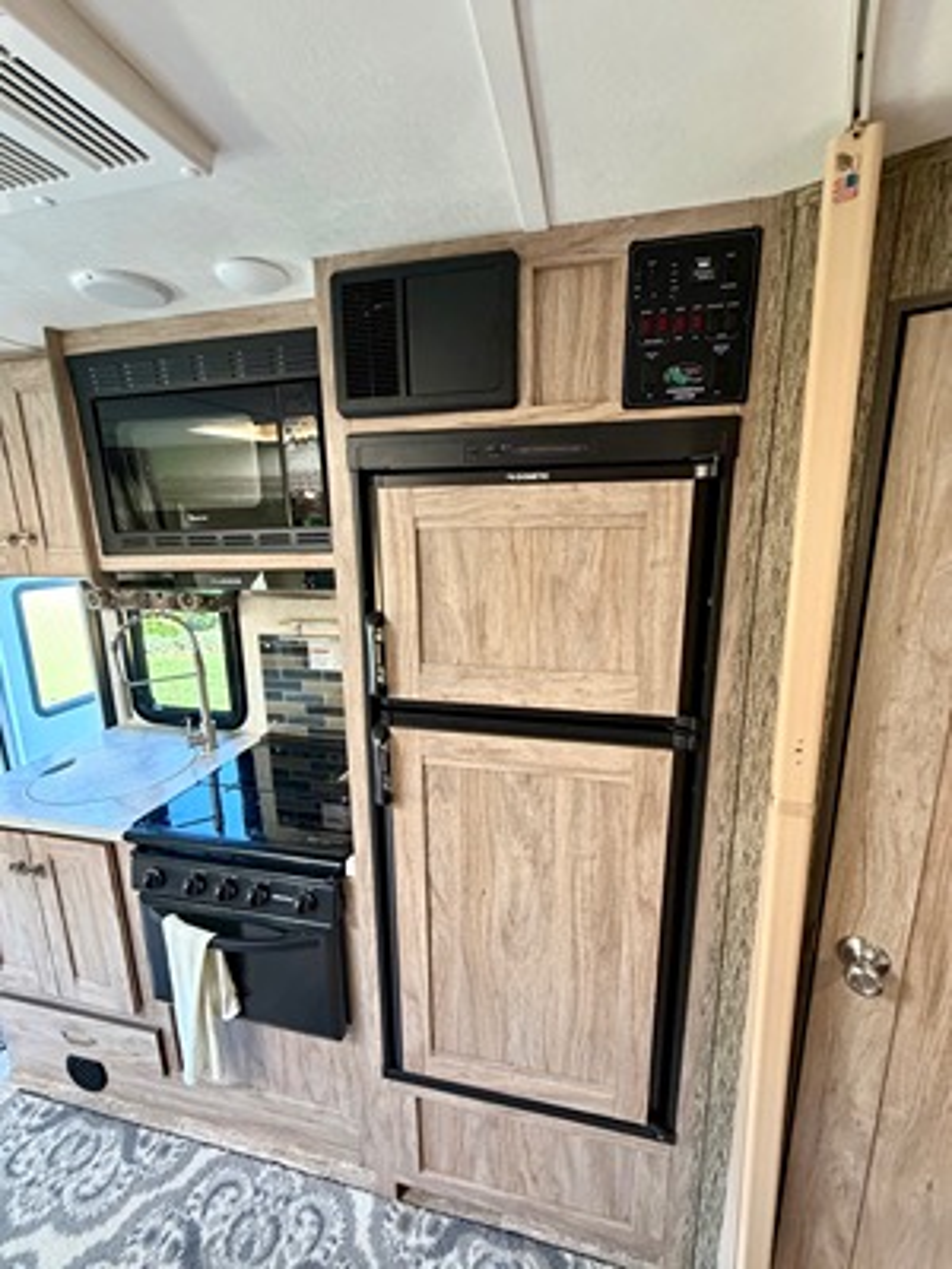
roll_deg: +1.3
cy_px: 634
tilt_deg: -12.6
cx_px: 476
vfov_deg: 102.1
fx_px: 513
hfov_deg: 85.7
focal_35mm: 14
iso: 500
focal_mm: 2.22
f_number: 2.2
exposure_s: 1/58
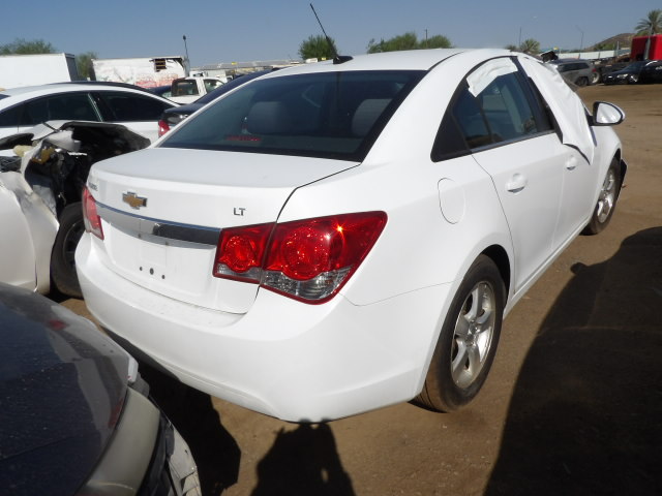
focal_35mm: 24
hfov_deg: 71.6
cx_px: 331
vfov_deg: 56.8
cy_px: 248
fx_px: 459
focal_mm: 4.3
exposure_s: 1/654
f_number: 7.4
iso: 100
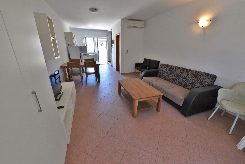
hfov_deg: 104.2
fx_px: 95
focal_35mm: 14
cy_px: 82
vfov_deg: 81.3
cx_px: 122
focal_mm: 14
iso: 6400
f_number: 9
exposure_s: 1/250
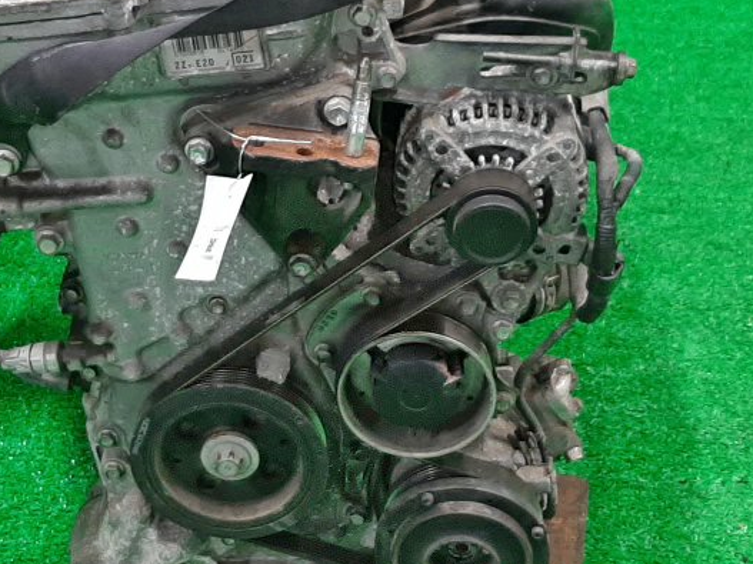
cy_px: 213
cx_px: 269
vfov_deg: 20.7
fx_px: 1544
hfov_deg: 27.3
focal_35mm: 71
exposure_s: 1/50
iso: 167
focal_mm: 3.93
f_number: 1.7
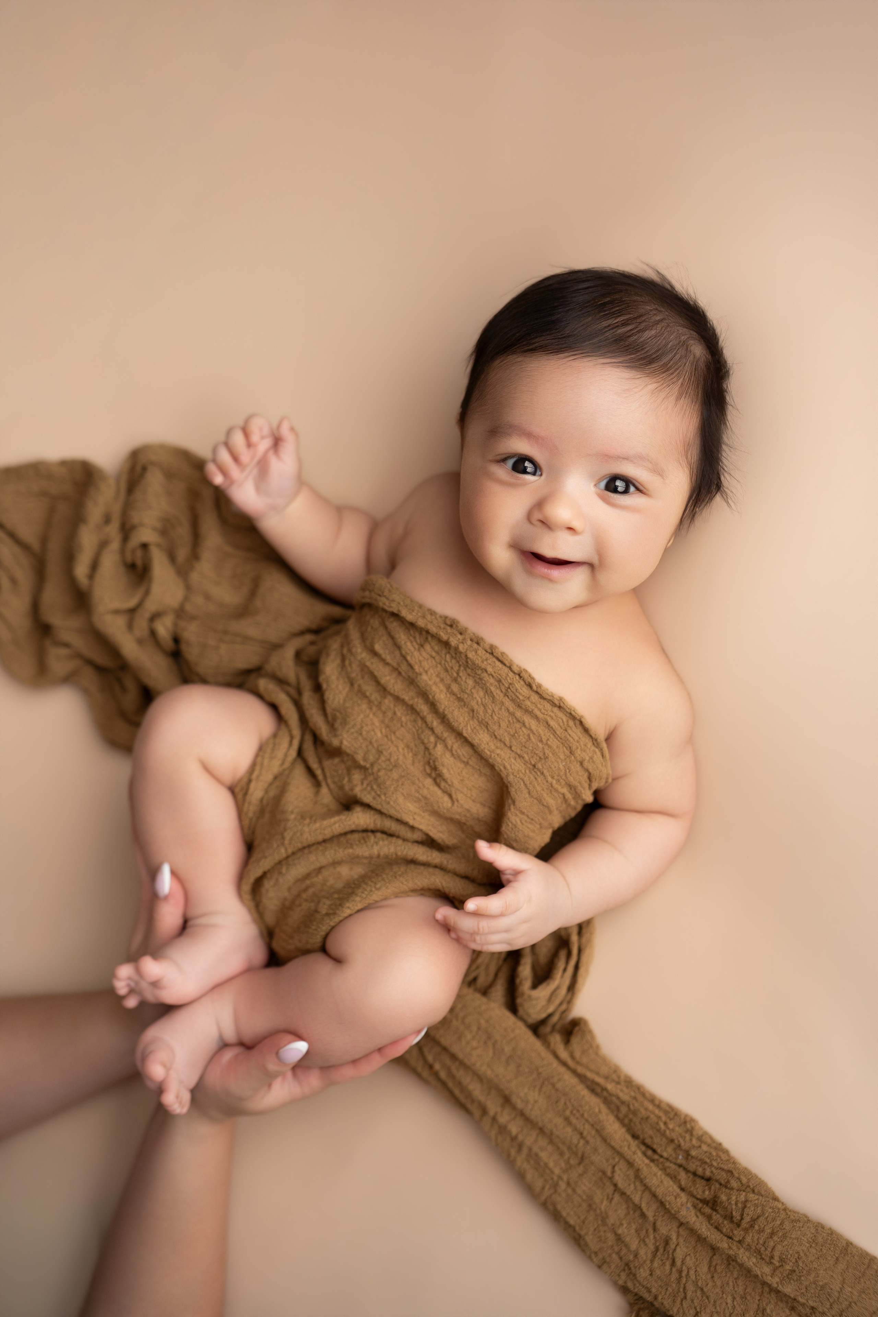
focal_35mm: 35
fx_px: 1280
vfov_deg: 54.4
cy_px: 658
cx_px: 439
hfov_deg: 37.9
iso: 100
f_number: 2.5
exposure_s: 1/160
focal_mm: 35
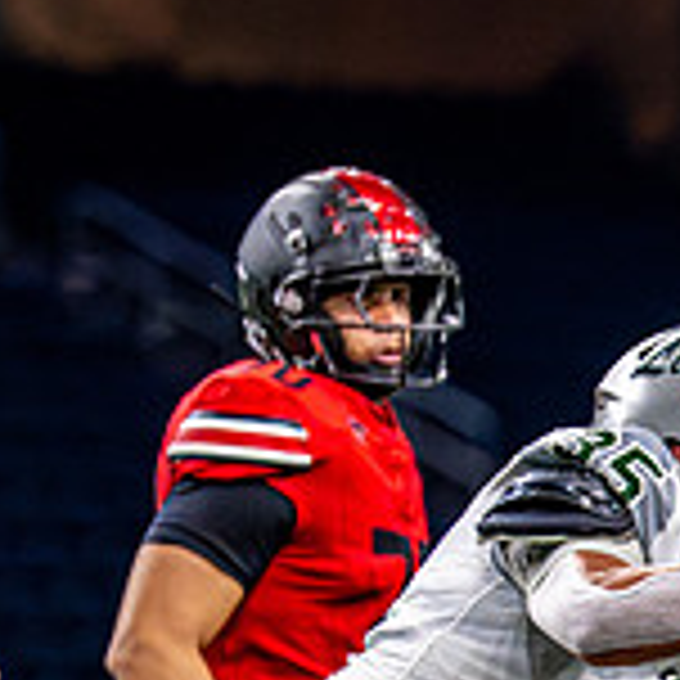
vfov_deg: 2.5
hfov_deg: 2.5
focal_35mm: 691
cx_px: 1210
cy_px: 814
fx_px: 15357
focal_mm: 167
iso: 4000
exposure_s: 1/1600
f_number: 2.8
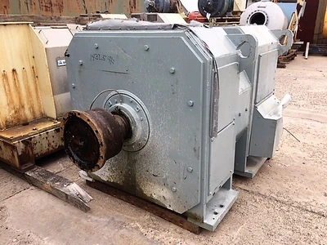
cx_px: 164
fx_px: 274
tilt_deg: -20.4
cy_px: 122
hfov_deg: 61.7
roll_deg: +1.0
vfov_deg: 48.2
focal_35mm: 29
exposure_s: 1/176
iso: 25
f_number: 2.2
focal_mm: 4.15
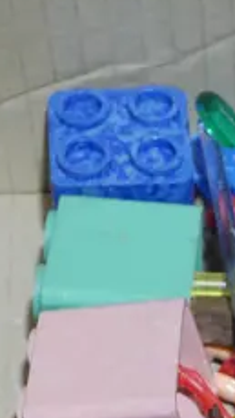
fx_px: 1832
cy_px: 445
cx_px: 424
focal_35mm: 165
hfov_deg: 7.1
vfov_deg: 12.8
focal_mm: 17
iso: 250
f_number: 4
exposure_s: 1/60
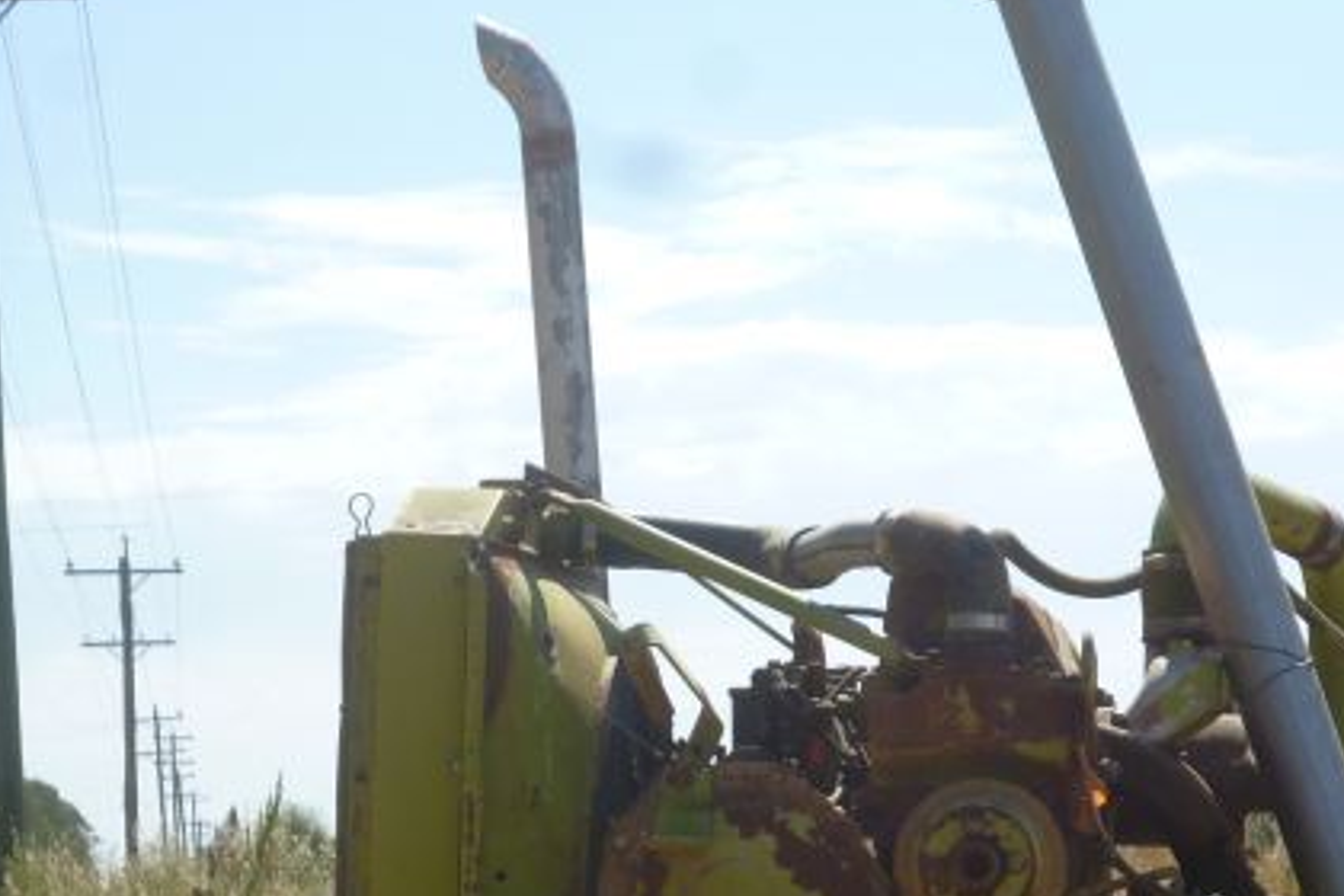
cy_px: 870
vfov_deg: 12.2
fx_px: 4144
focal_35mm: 111
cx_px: 842
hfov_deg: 18.4
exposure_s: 1/500
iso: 100
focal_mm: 10
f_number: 4.4
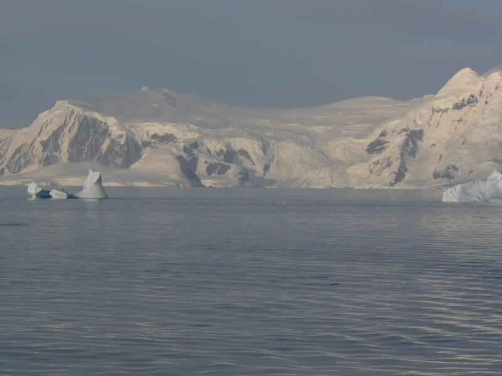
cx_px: 251
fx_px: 2451
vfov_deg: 8.8
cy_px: 188
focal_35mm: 169
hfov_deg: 11.7
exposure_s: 1/500
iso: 80
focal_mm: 28.2
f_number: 6.3
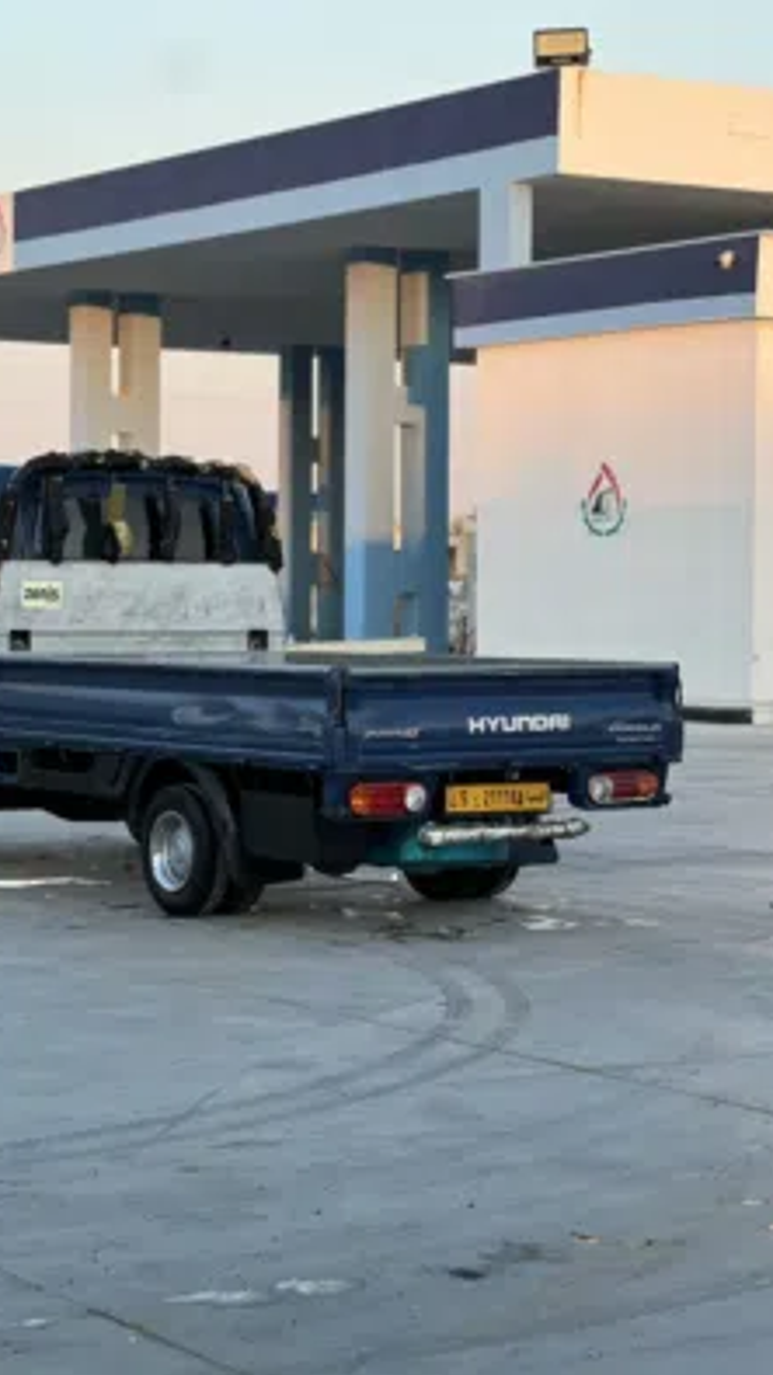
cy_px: 693
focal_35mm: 85
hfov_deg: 14.2
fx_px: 3099
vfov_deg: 25.0
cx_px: 289
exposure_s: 1/121
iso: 64
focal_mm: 9
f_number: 2.8
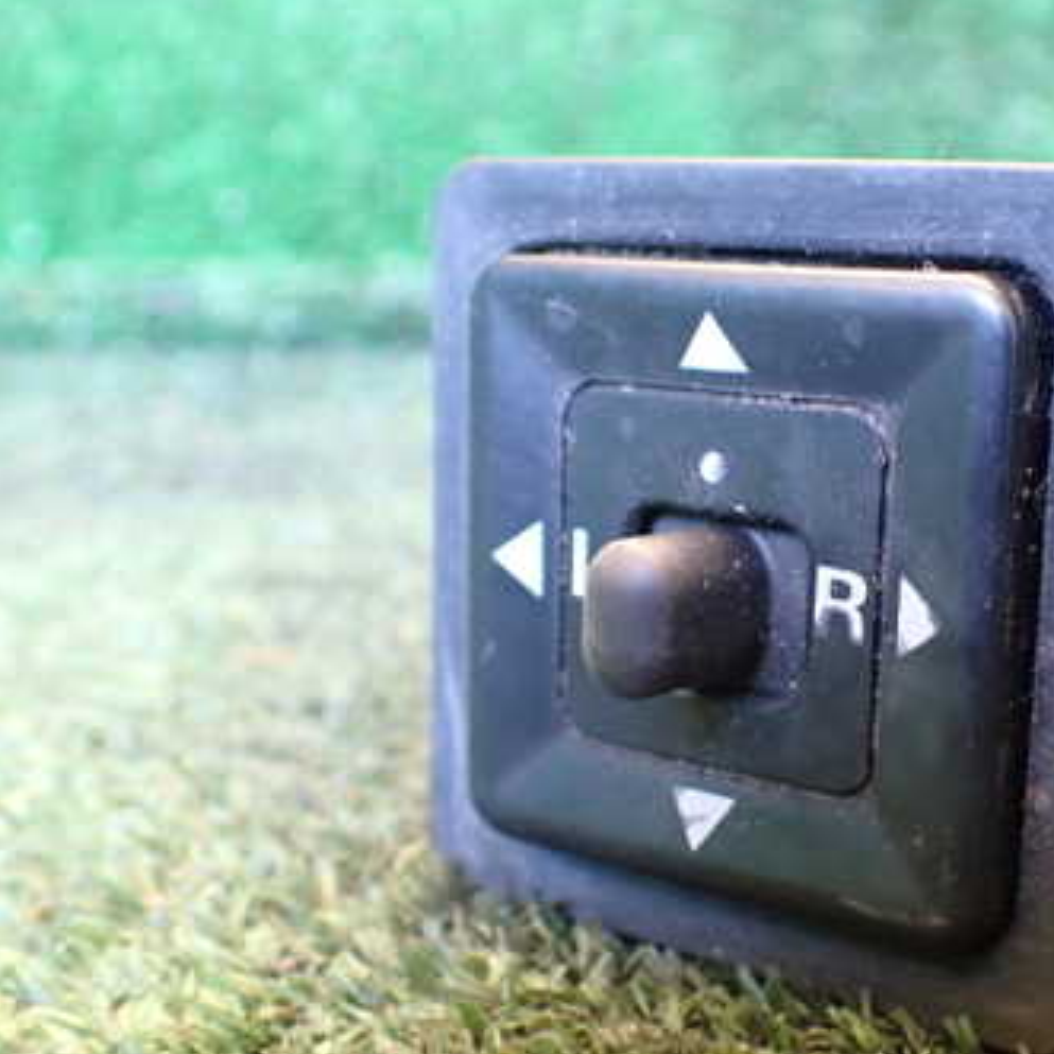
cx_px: 793
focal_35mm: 48
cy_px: 548
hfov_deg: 34.6
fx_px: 1654
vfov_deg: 35.4
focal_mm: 5.4
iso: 800
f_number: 2.3
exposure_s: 1/30
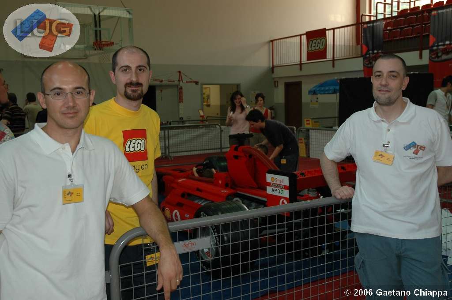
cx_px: 226
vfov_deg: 35.4
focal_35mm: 38
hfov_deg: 51.3
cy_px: 150
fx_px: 470
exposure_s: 1/60
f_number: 3.8
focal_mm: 25
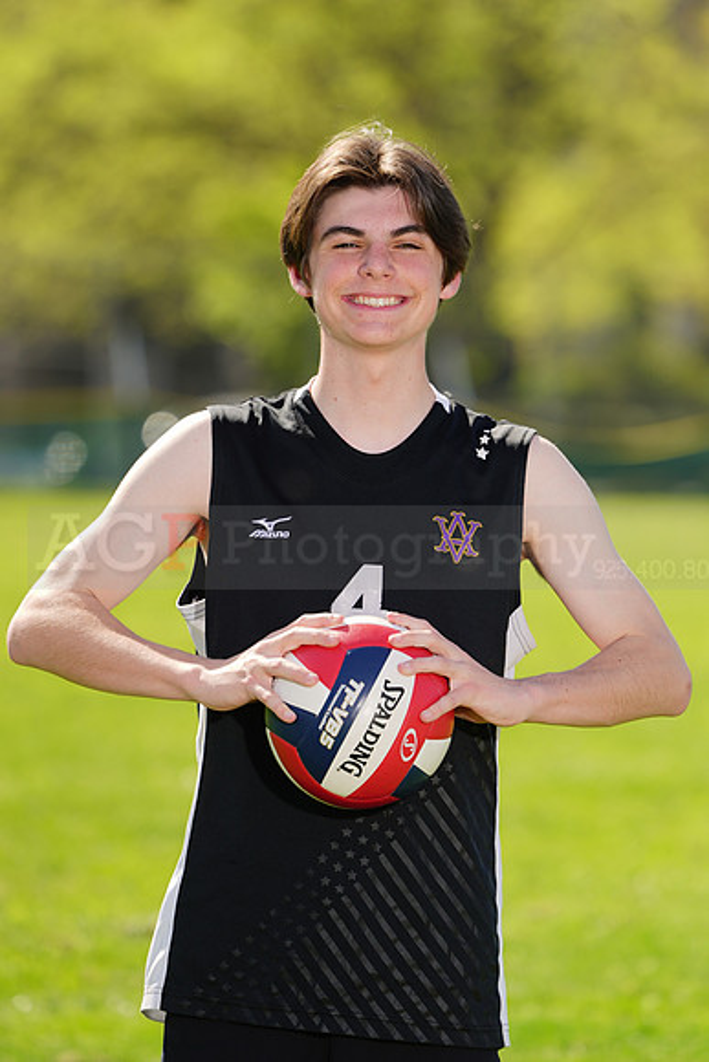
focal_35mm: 309
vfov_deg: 6.7
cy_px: 531
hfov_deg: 4.5
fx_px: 9122
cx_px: 354
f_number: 6.3
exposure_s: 1/200
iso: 64
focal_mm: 309
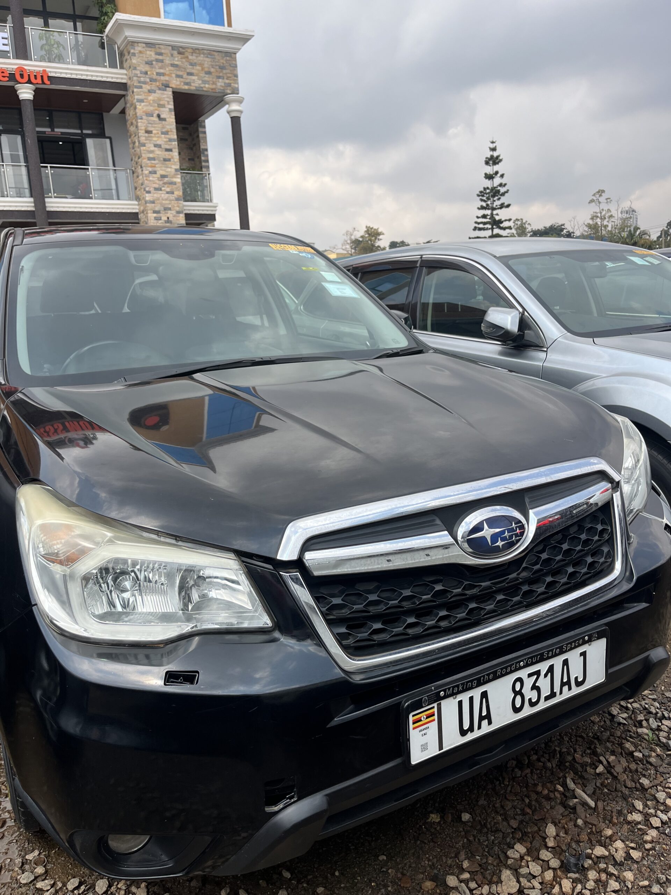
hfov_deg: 53.1
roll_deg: +3.7
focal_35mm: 26
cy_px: 448
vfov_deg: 67.3
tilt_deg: -12.5
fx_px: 672
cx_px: 336
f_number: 1.6
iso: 50
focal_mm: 5.1
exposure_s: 1/2101
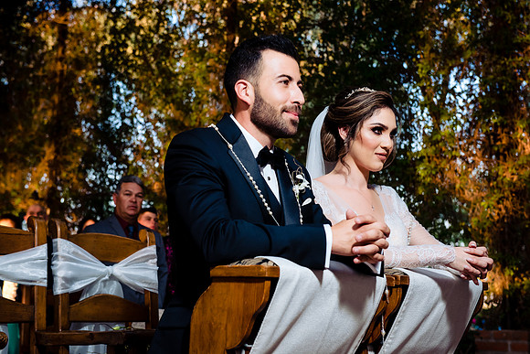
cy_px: 177
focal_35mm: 62
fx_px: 913
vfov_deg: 21.9
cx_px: 265
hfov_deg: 32.4
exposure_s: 1/160
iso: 800
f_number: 5
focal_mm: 62
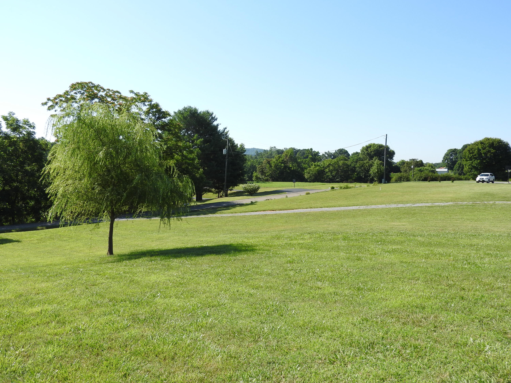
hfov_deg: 60.0
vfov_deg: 46.8
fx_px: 443
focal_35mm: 30
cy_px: 192
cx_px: 256
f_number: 3.5
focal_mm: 5.4
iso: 100
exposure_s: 1/800
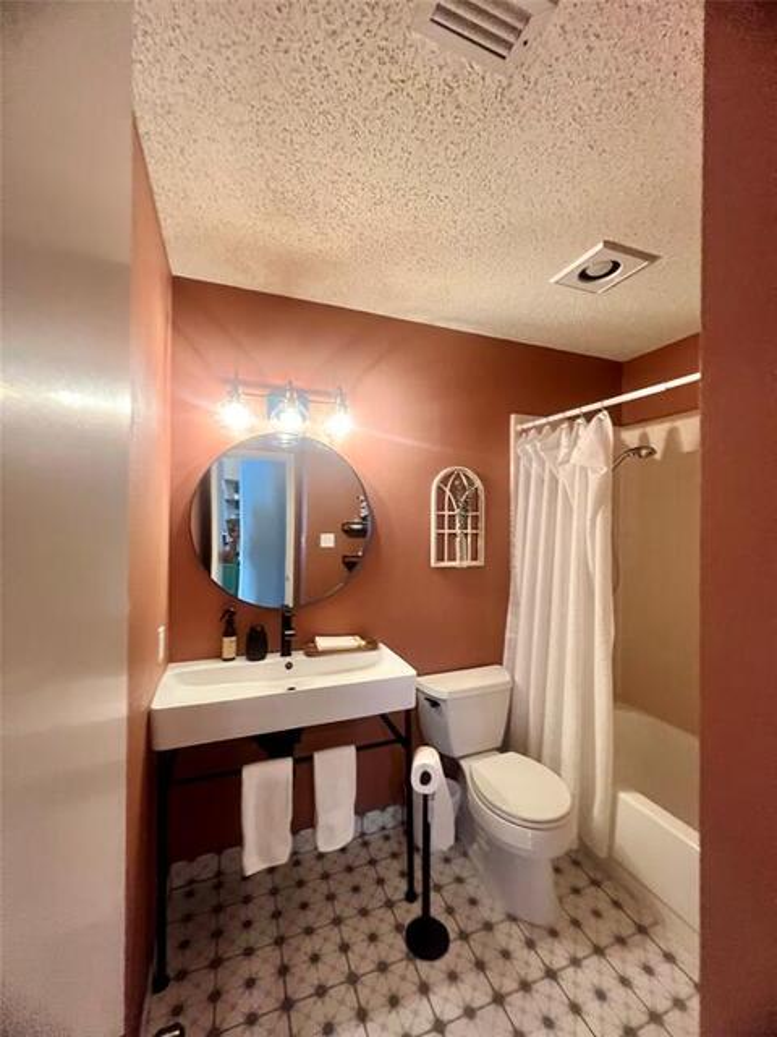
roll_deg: +1.0
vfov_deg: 106.2
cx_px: 388
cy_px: 518
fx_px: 389
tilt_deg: +1.4
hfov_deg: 89.9
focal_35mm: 13
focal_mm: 1.57
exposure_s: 1/60
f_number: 1.8
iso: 640
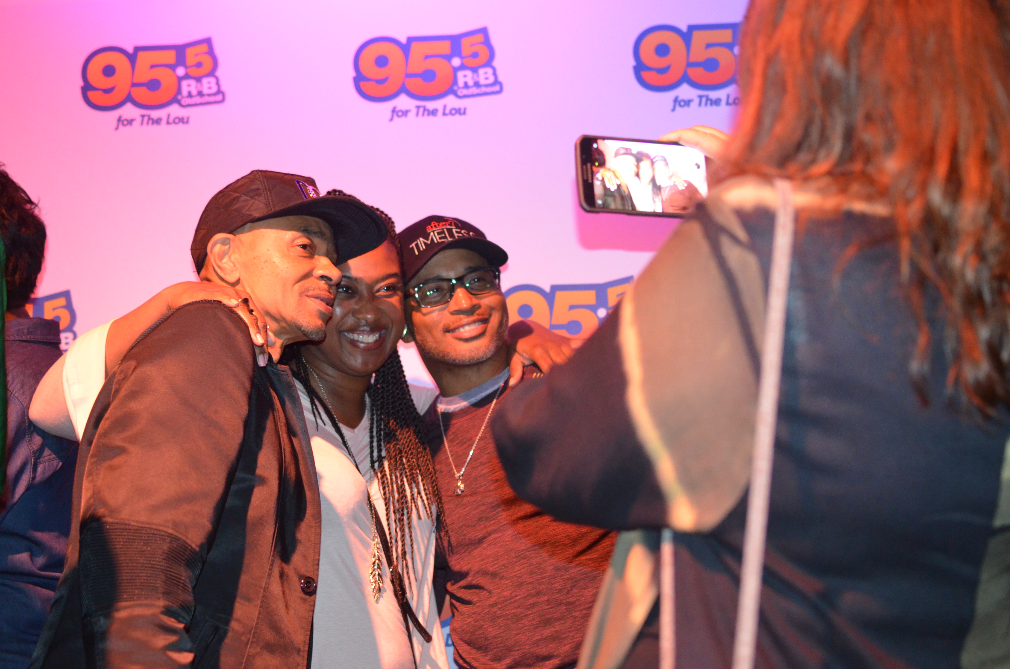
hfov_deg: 37.9
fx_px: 1470
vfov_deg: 25.6
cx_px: 505
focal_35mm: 52
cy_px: 334
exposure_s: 1/60
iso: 2500
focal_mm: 35
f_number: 2.8
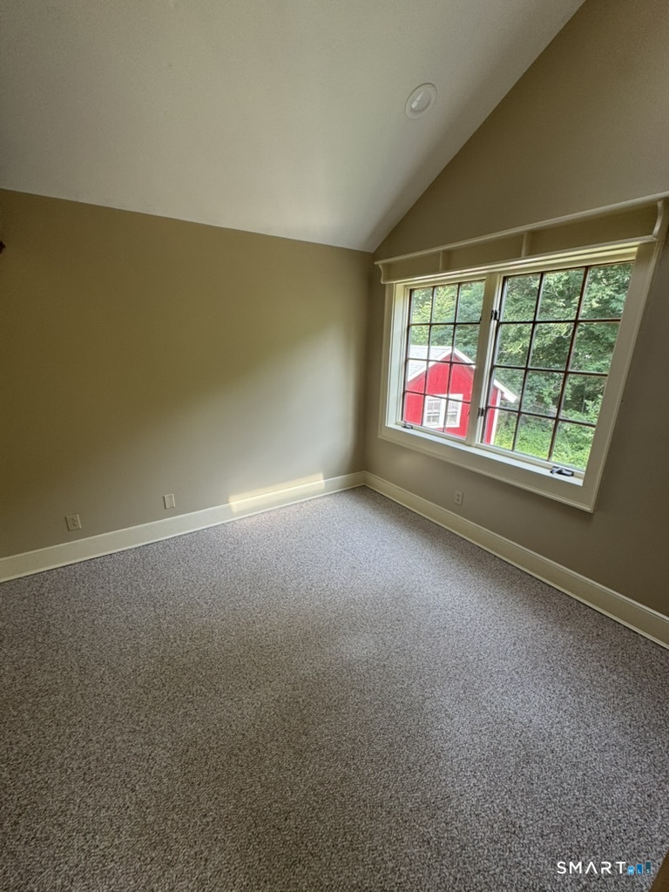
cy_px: 446
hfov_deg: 85.7
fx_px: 361
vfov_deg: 102.1
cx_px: 334
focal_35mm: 14
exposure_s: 1/99
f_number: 2.2
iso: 64
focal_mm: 2.22
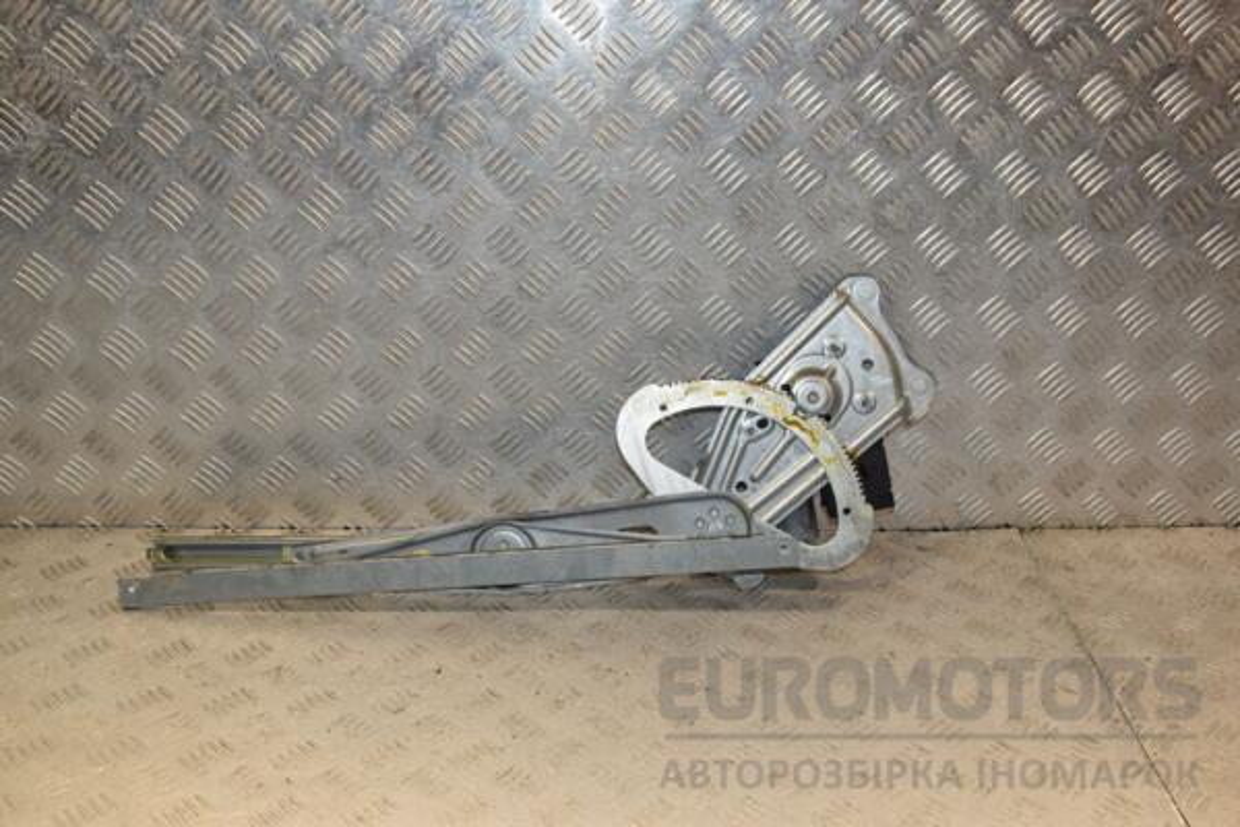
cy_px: 414
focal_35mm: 38
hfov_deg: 51.3
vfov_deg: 35.5
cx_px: 620
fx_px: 1292
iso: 800
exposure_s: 1/200
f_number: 7.1
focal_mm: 25
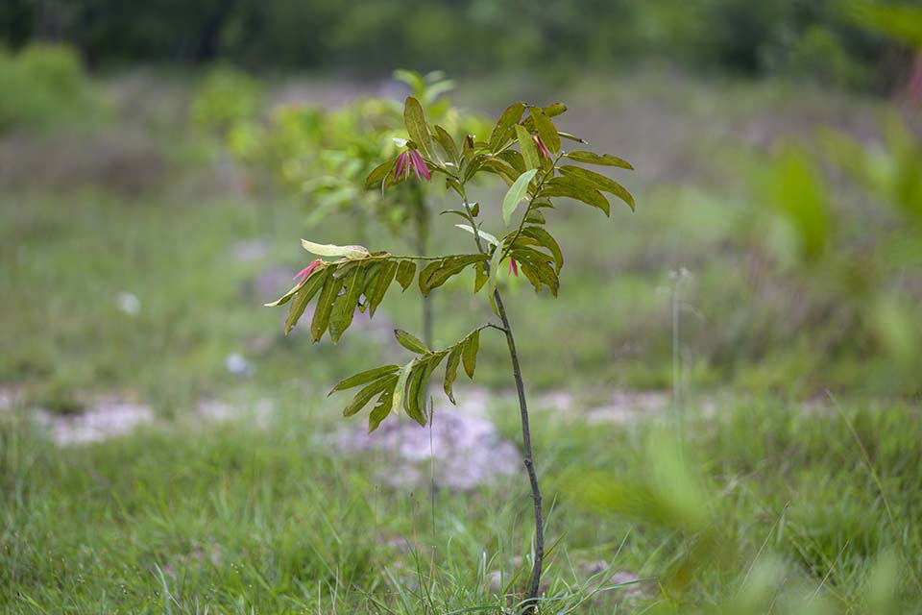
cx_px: 461
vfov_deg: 8.1
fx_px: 4354
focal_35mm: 170
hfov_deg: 12.1
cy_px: 308
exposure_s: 1/1000
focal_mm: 170
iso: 90
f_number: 2.8
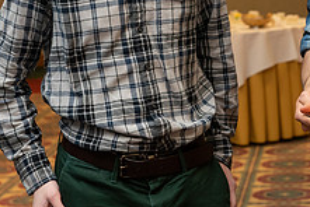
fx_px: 1311
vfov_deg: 9.0
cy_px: -22
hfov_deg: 13.4
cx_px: 278
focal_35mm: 152
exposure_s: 1/160
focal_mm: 58
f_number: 5.6
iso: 2000
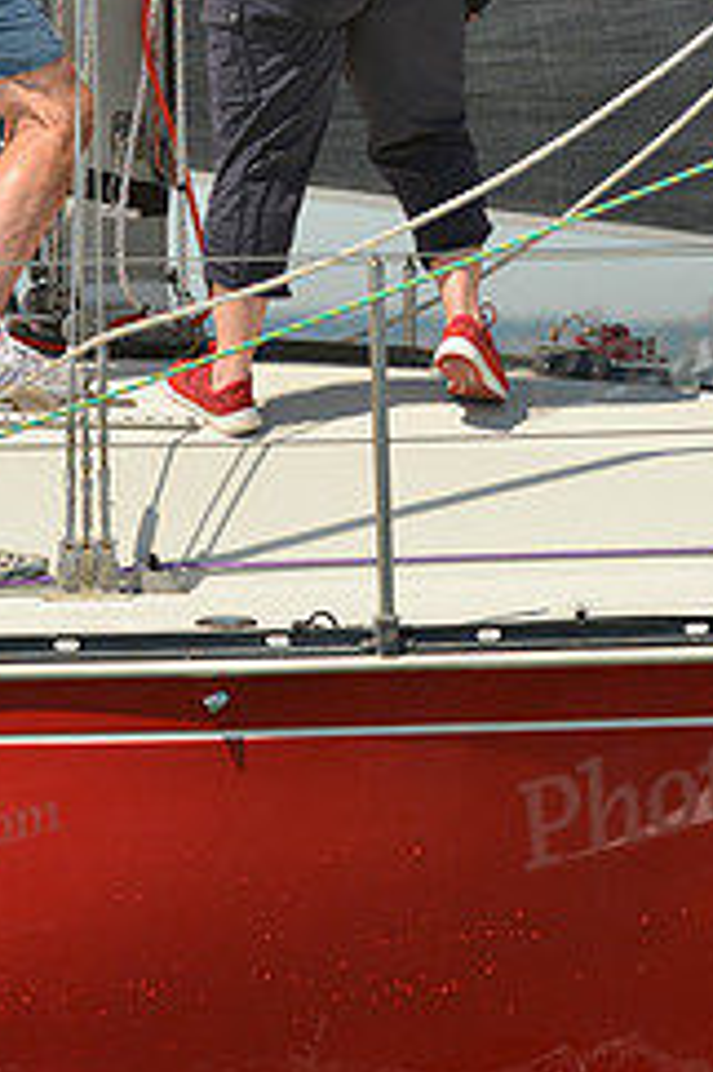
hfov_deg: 2.9
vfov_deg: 4.3
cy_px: 137
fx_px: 14279
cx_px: 290
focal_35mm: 480
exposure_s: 1/1000
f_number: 7.1
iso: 200
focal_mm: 200
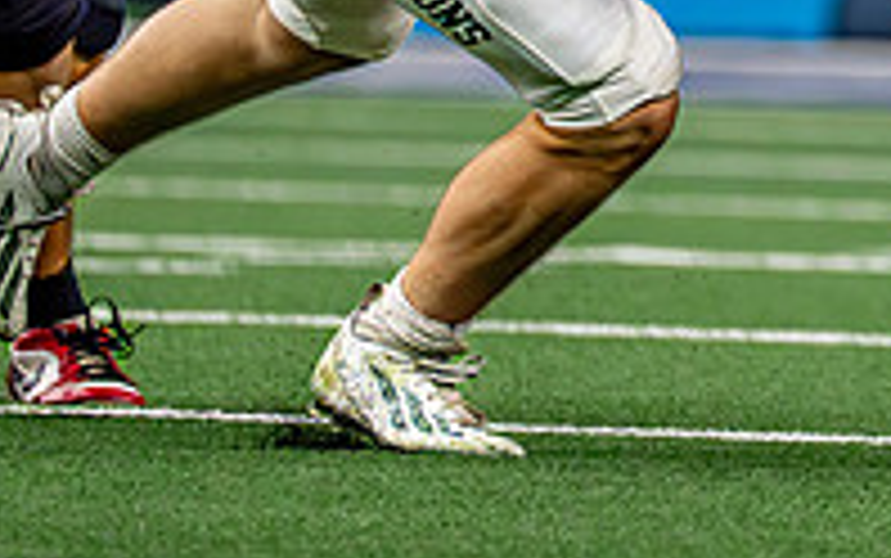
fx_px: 24515
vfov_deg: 1.3
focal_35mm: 1009
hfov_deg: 2.1
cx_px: 1202
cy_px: -158
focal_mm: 200
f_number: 2.8
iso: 5000
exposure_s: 1/2000
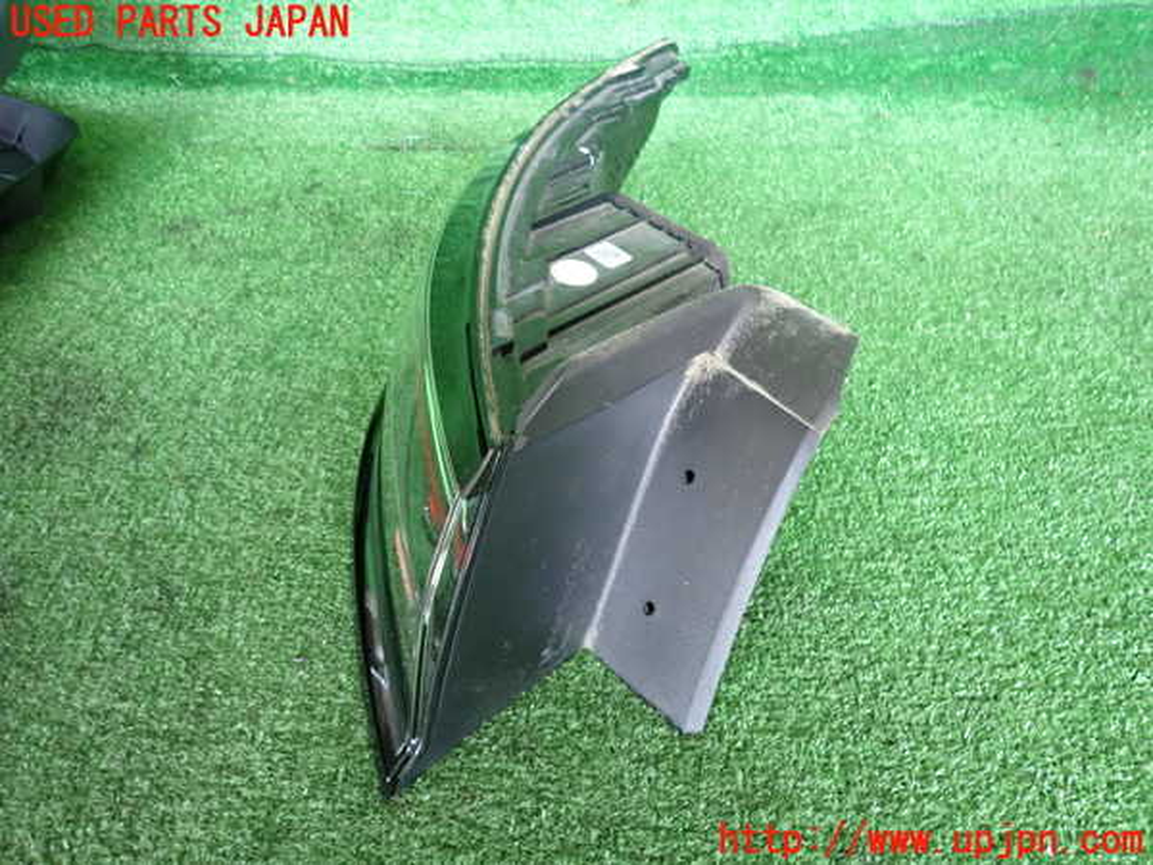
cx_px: 576
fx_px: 833
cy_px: 432
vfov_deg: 54.9
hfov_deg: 69.4
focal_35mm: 25
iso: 200
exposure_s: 1/30
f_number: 2
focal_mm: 4.5
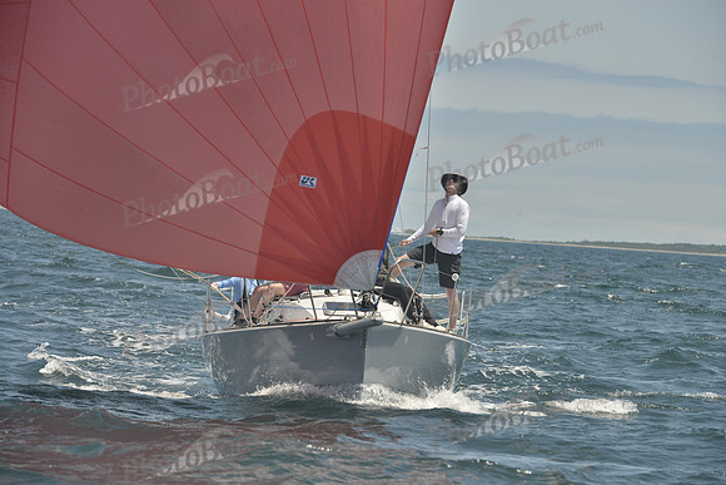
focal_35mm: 240
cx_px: 363
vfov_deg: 5.7
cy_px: 242
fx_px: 4841
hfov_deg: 8.6
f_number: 9
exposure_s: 1/800
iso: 280
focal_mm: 240
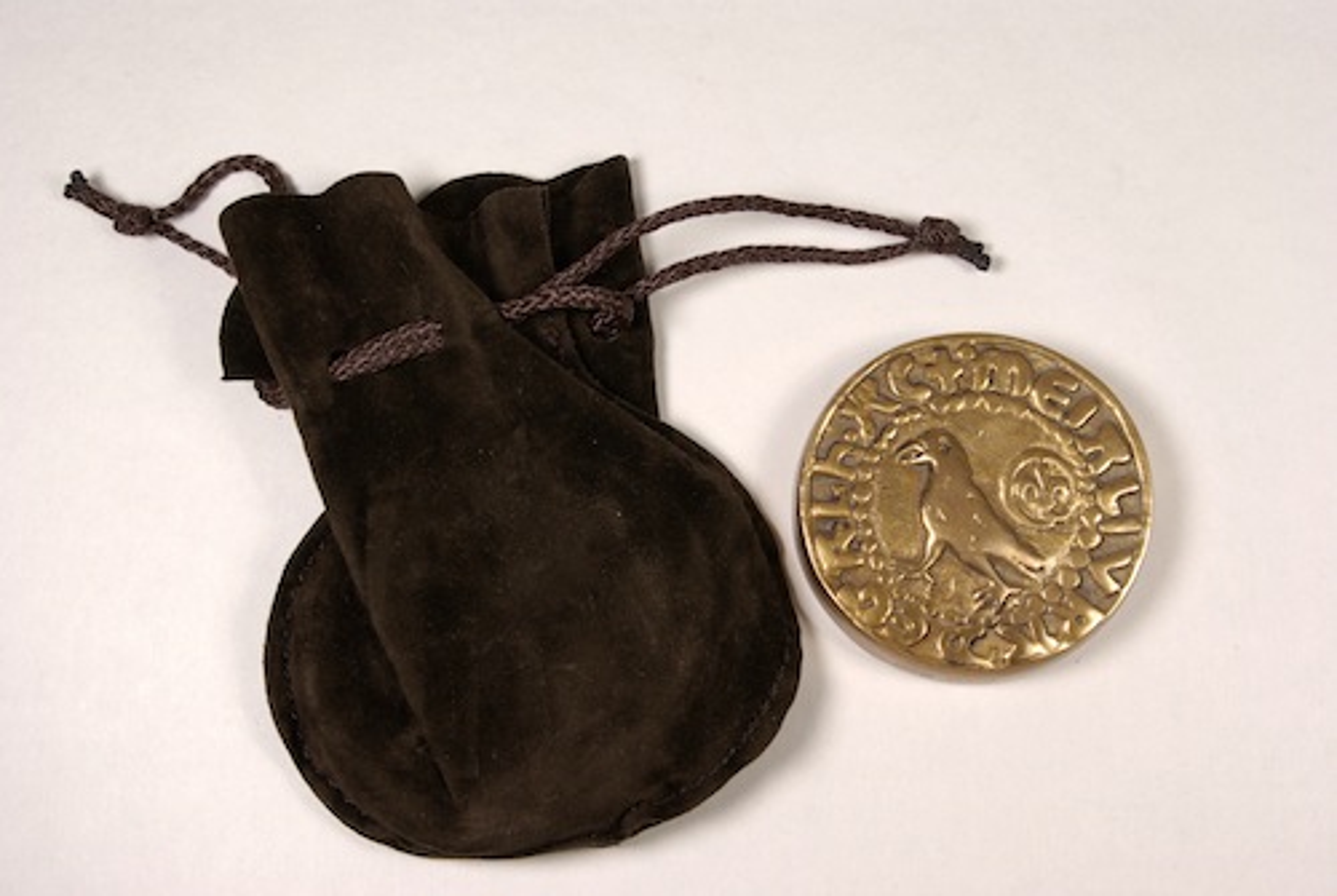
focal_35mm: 50
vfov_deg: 27.3
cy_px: 448
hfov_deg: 39.9
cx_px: 668
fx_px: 1841
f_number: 11
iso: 100
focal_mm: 33
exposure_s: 1/8
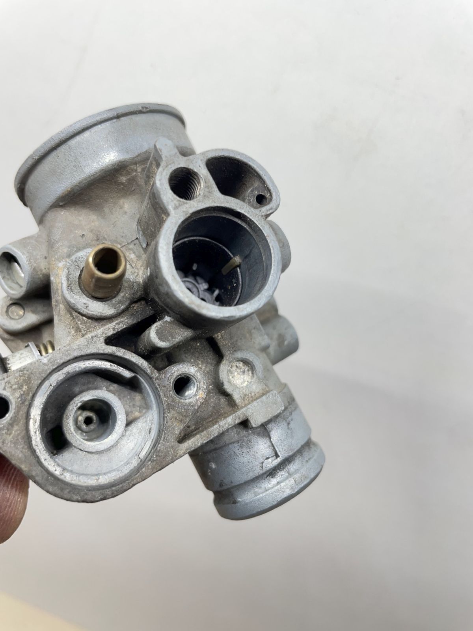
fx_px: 474
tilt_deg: -43.4
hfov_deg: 53.1
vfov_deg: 67.3
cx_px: 236
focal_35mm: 26
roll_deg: -4.4
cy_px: 316
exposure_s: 1/100
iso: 64
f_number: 1.6
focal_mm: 4.2
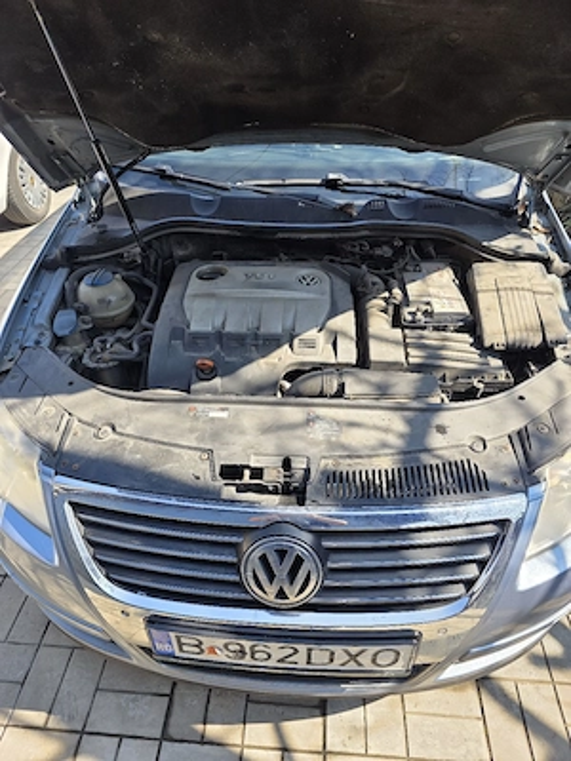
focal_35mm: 23
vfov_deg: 73.9
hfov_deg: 58.9
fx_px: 506
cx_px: 286
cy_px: 380
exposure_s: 1/1667
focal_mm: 6.3
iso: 80
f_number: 1.7
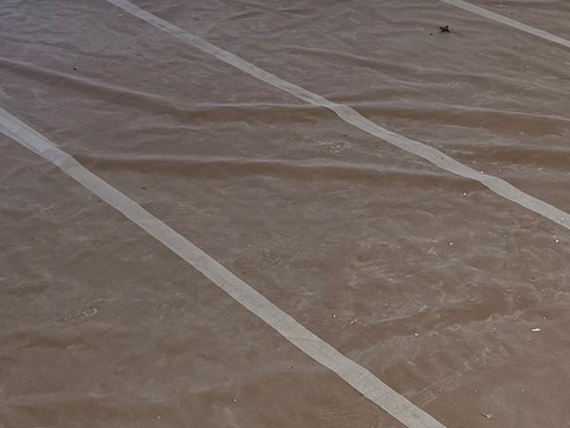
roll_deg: +1.6
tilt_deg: -5.6
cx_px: 588
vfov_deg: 15.9
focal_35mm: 82
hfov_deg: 22.8
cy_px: -290
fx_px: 1350
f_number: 1.78
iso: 80
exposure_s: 1/176
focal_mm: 6.76
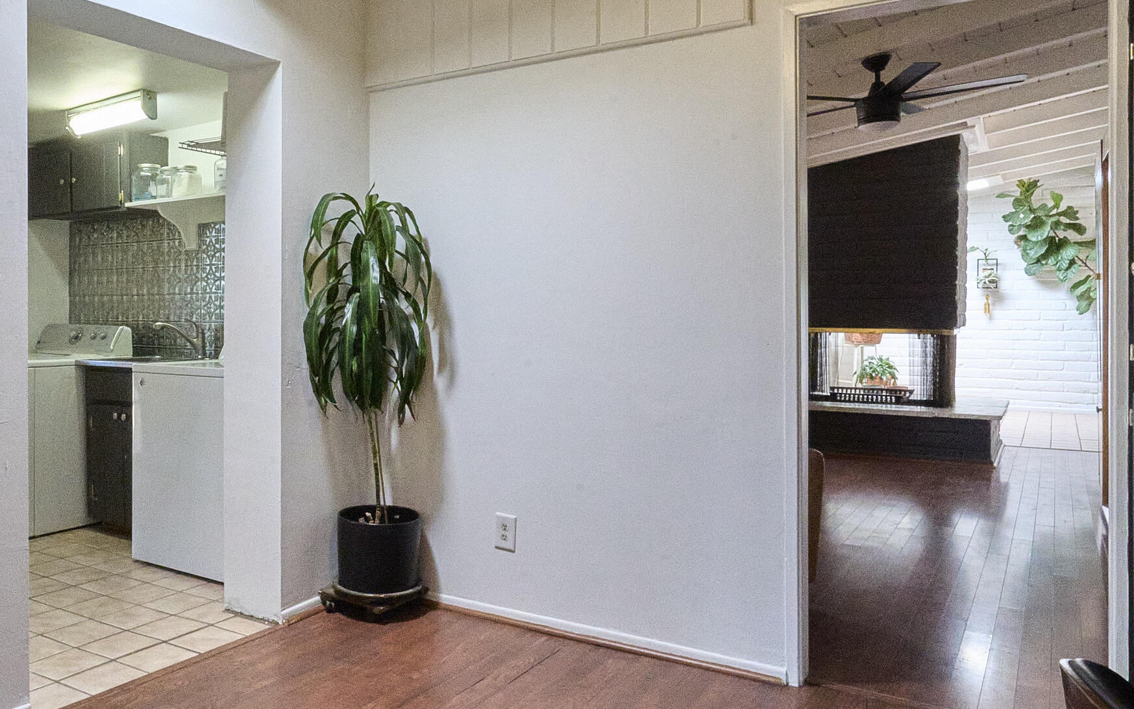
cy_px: 353
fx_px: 865
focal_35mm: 28
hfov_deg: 65.0
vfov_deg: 44.5
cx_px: 393
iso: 12800
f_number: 22
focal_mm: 16
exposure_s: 1/30
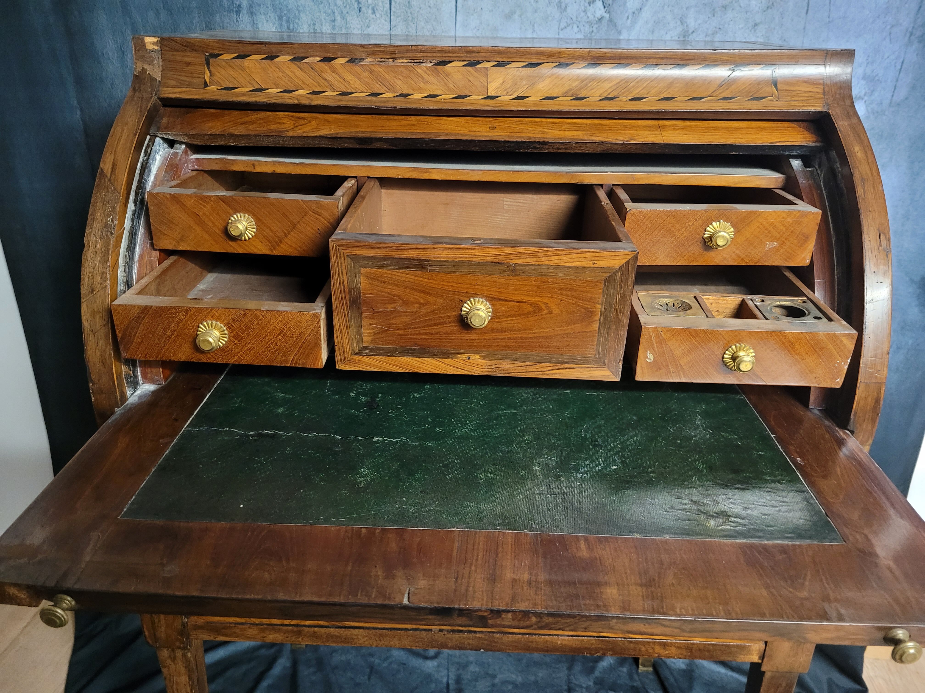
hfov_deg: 67.3
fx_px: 695
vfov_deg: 53.1
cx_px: 462
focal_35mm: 26
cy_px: 346
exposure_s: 1/25
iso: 640
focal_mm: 5.4
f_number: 1.8
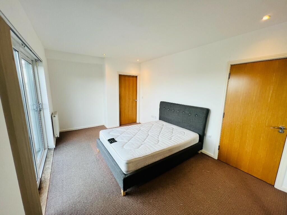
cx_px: 144
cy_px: 108
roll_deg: -1.3
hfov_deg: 106.2
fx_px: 108
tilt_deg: -10.2
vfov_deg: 89.9
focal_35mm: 13
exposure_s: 1/100
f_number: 1.8
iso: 40
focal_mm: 1.57
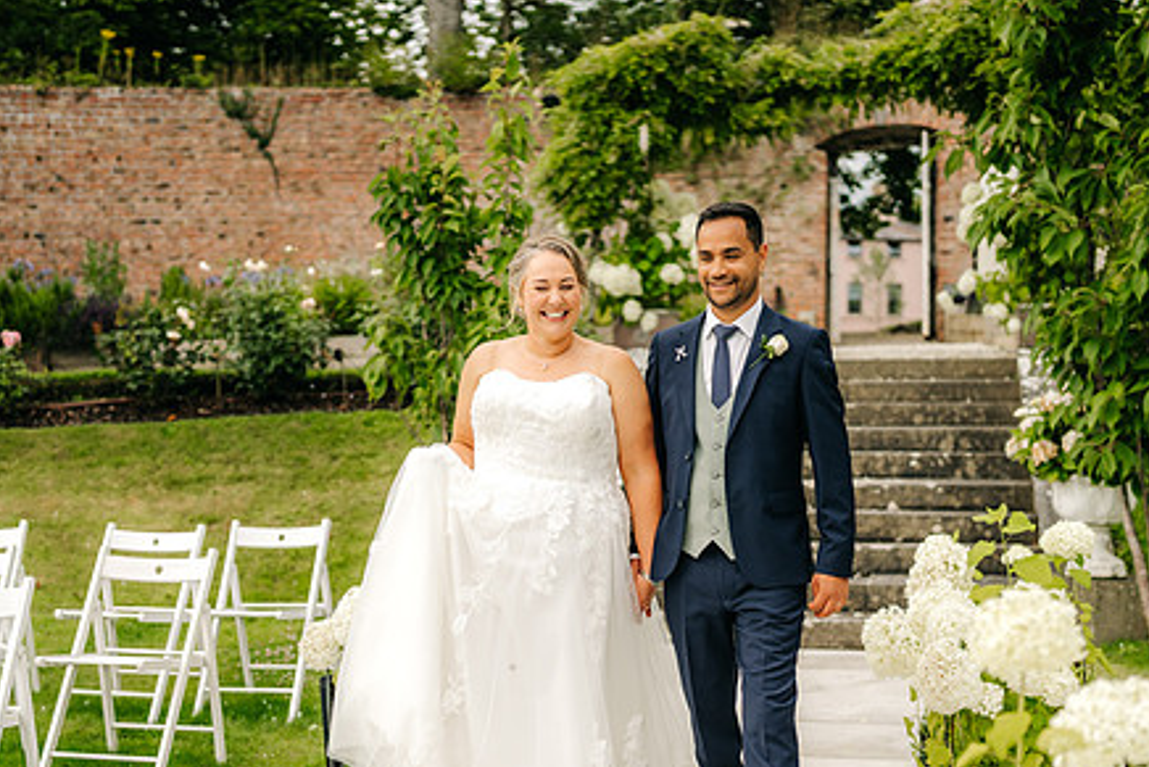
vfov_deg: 28.6
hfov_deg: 41.9
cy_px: 473
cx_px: 590
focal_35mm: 47
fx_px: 1500
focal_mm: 35
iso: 100
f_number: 1.4
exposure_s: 1/4000
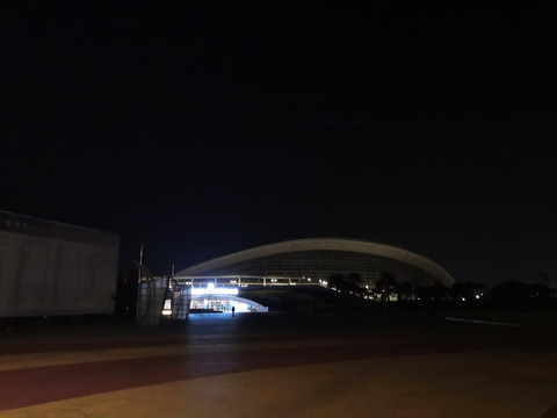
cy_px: 209
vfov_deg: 51.4
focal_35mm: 27
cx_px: 278
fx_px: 434
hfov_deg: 65.3
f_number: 1.8
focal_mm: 3.95
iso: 1600
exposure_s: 1/16.7
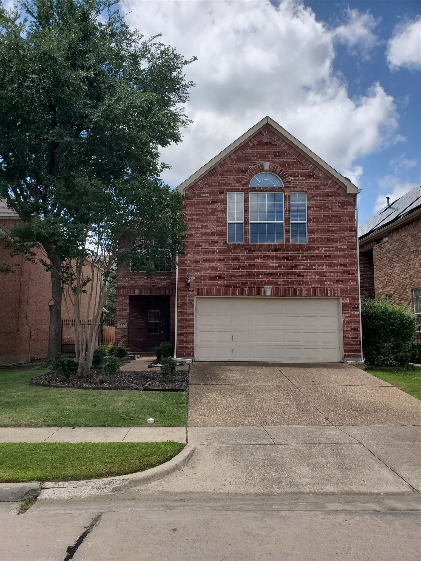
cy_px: 280
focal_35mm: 26
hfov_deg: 53.1
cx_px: 210
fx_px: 422
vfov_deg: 67.3
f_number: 2.4
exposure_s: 1/1803
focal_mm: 4.3
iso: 50
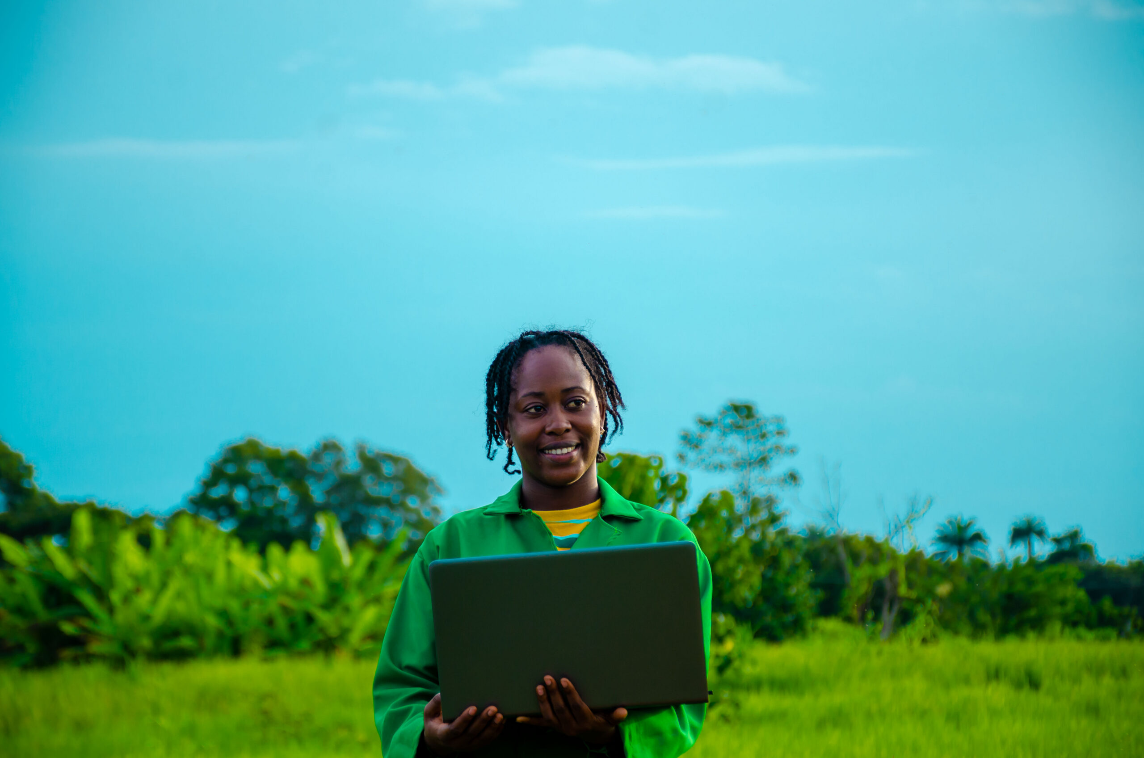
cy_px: 379
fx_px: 4281
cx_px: 572
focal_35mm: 135
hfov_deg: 15.2
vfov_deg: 10.1
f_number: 5.3
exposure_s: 1/200
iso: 250
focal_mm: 90
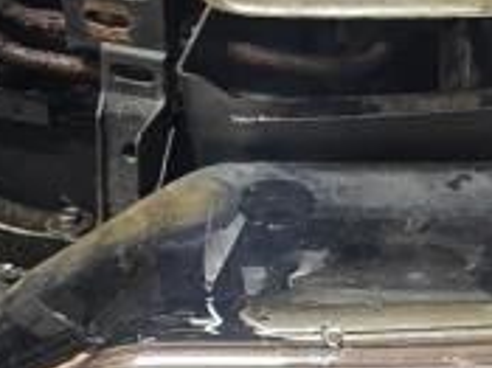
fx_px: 2386
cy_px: -25
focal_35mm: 168
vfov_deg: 8.8
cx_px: 250
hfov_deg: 11.8
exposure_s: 1/120
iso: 500
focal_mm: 6.3
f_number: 1.7
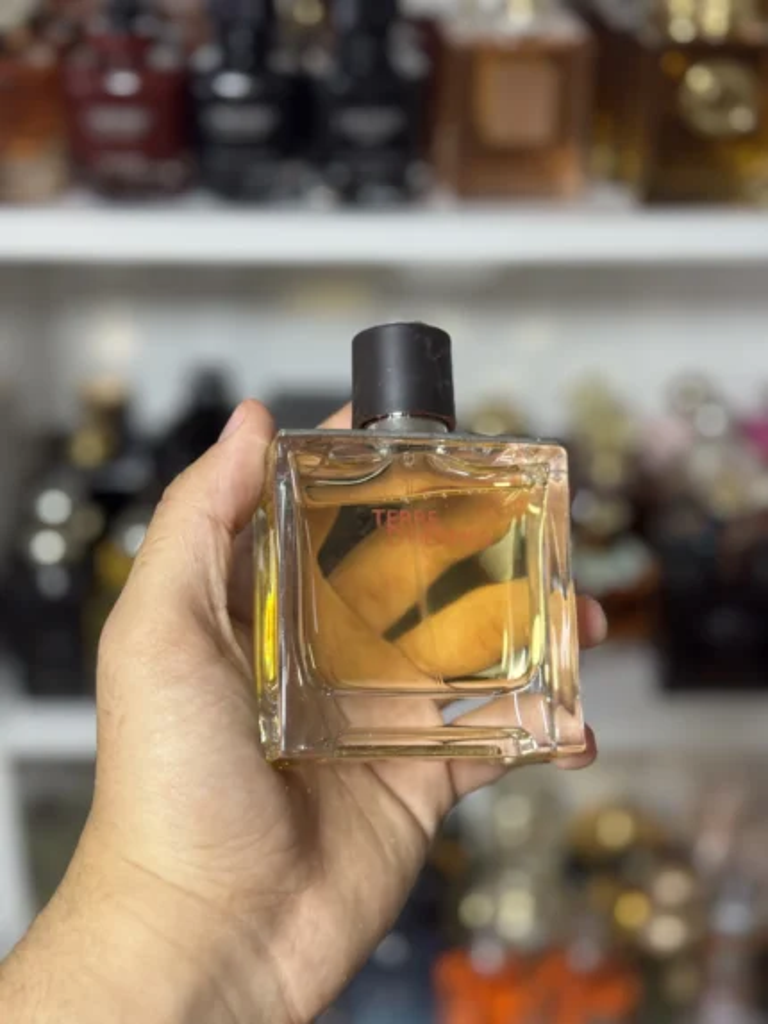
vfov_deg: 39.6
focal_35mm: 48
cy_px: 512
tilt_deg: -27.0
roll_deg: -2.0
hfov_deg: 30.3
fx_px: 1419
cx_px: 384
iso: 125
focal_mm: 6.76
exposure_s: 1/50
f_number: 1.78
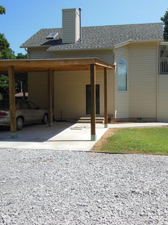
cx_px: 103
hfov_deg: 41.5
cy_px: 111
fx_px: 220
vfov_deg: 54.0
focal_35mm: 34
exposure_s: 1/1000
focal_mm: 4.5
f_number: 3.5
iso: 125
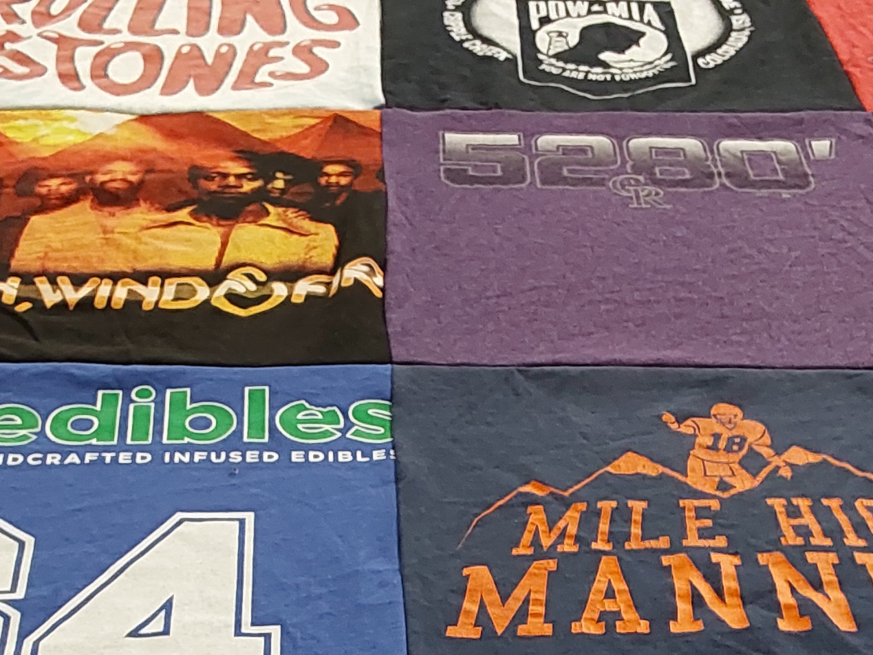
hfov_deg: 26.9
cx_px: 329
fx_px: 1816
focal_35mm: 72
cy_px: 679
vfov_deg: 19.7
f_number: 1.9
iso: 200
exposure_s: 1/60
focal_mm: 2.91
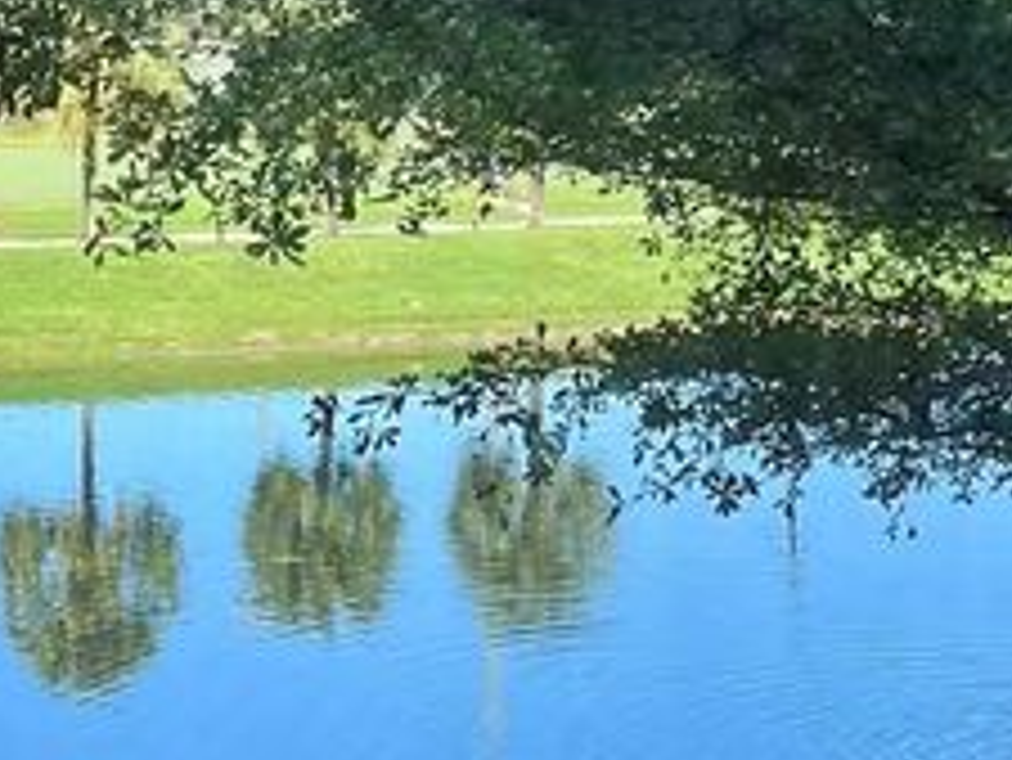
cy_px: 337
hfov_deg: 24.1
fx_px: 2165
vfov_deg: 19.9
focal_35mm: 74
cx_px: -175
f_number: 1.5
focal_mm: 5.7
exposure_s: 1/1089
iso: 50
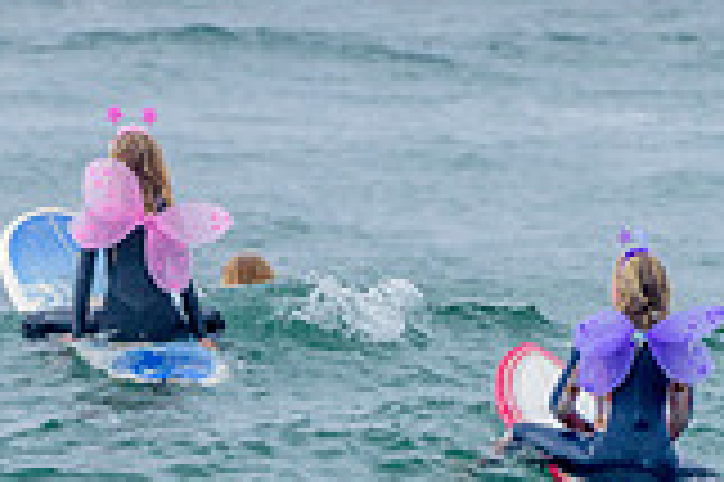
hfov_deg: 1.1
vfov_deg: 0.8
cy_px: 513
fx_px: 36444
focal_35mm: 1814
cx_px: 106
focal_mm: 500
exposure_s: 1/2000
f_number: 5.6
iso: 800
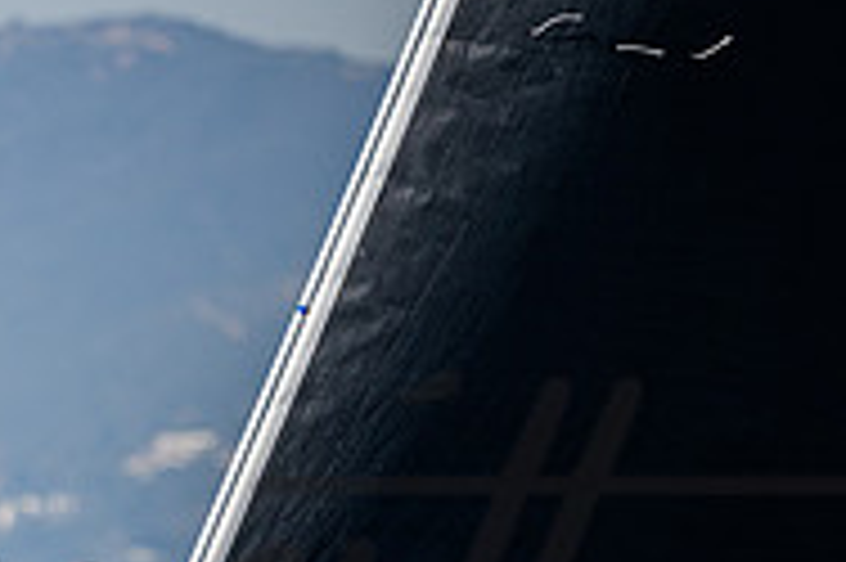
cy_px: 590
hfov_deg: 2.1
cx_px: -43
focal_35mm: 974
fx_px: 22868
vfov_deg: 1.4
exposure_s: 1/4000
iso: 400
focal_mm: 300
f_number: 5.3
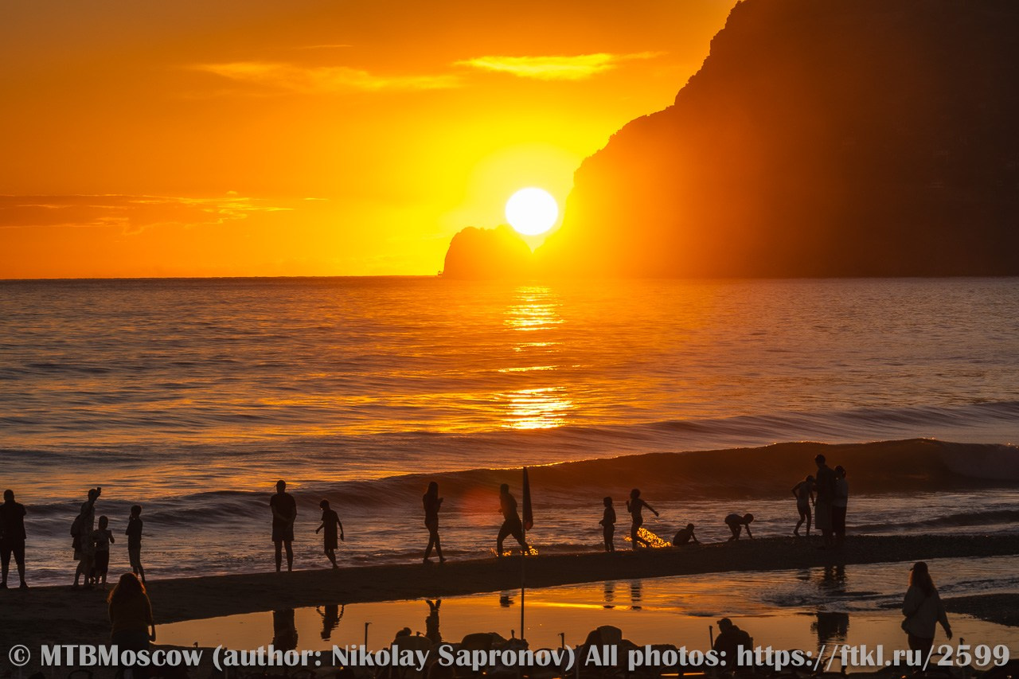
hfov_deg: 11.4
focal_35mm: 180
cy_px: 340
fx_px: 5094
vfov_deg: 7.6
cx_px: 510
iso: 40
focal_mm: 120
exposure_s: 1/250
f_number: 9
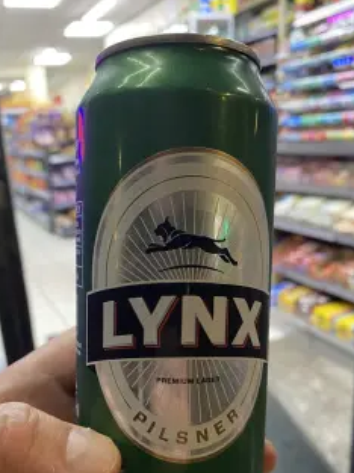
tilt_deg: -16.8
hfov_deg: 43.9
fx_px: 437
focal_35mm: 32
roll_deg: +5.2
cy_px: 289
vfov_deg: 56.3
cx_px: 142
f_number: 1.8
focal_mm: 4.25
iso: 125
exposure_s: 1/50
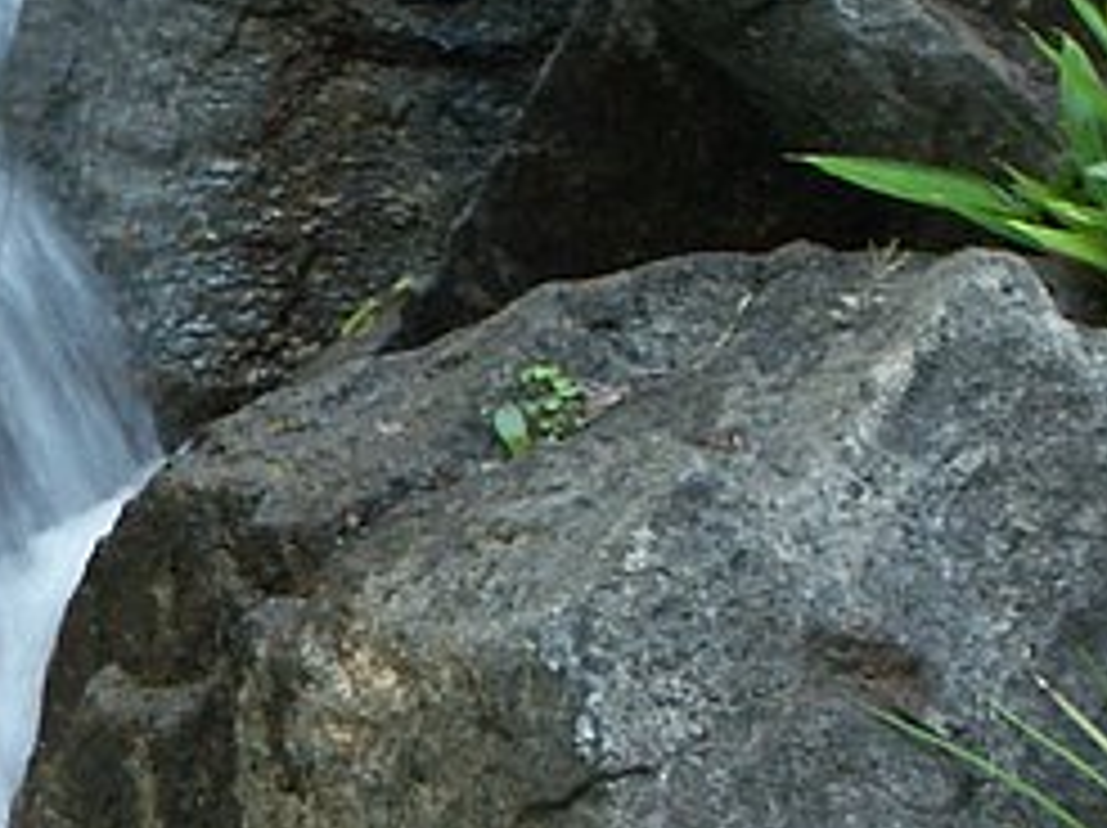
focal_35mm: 379
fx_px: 12108
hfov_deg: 5.2
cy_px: 922
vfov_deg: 3.9
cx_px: -670
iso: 100
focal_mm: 22.57
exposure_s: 1/25
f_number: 4.5
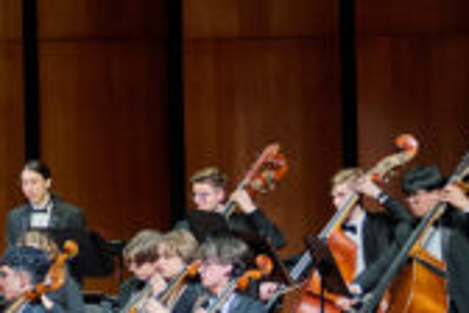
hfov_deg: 7.0
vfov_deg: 4.9
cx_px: -525
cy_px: 7
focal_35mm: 281
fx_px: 3661
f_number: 2.8
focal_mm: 46
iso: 1000
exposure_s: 1/200
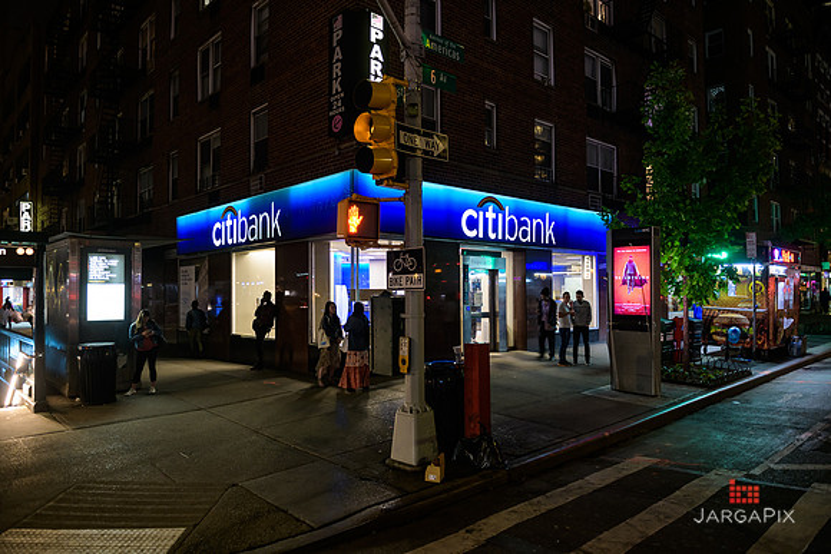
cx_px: 416
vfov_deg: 53.2
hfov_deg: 73.7
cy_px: 277
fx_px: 554
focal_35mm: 24
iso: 400
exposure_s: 1/15
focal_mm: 24
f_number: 3.2
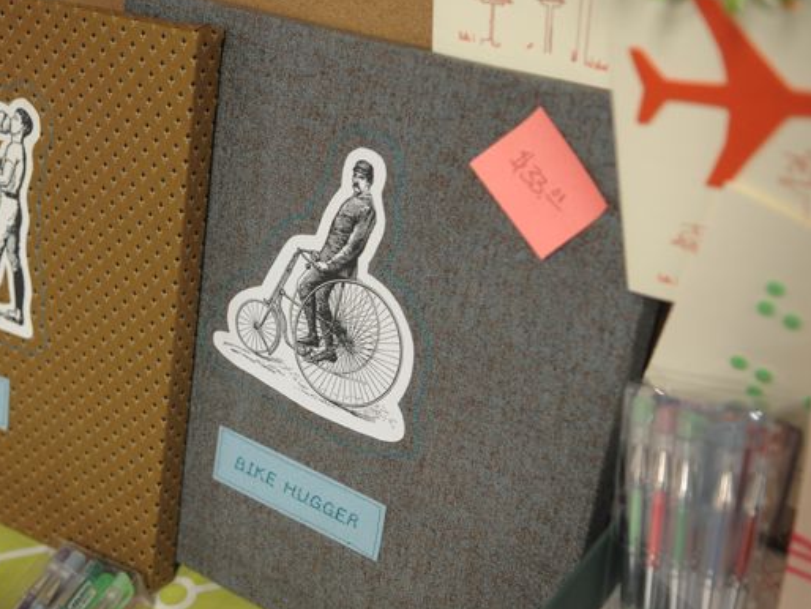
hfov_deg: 34.4
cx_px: 312
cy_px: 327
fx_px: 1303
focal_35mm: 56
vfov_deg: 26.3
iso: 250
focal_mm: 31
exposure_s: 1/50
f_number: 2.8
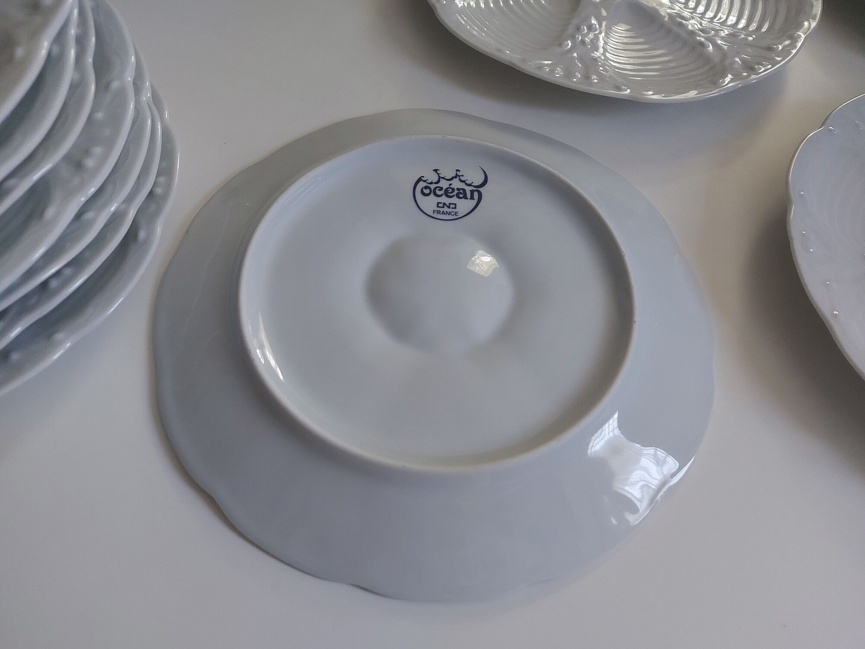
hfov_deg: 71.6
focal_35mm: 24
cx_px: 432
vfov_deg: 56.8
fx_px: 600
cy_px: 324
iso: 400
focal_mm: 5.23
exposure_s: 1/60
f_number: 1.8
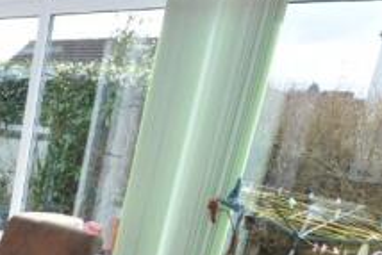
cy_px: 320
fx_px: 584
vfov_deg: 22.4
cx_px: -161
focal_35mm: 55
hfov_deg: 27.5
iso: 320
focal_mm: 12
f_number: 8
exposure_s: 1/250
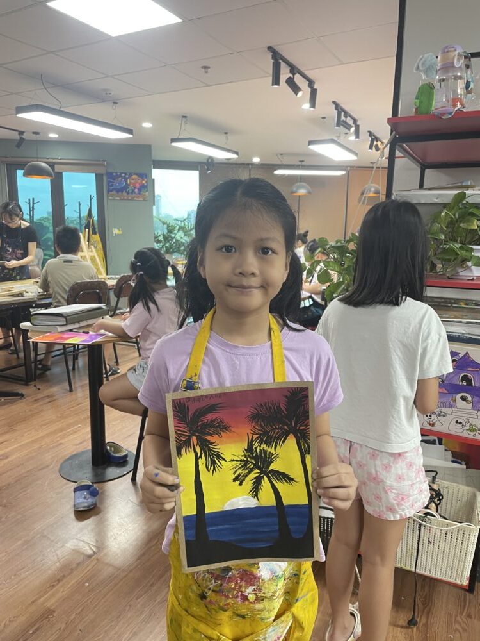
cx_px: 240
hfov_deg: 53.1
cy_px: 320
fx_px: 481
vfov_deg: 67.3
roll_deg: -0.6
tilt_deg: -10.1
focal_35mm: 26
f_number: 1.6
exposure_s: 1/50
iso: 64
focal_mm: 4.2
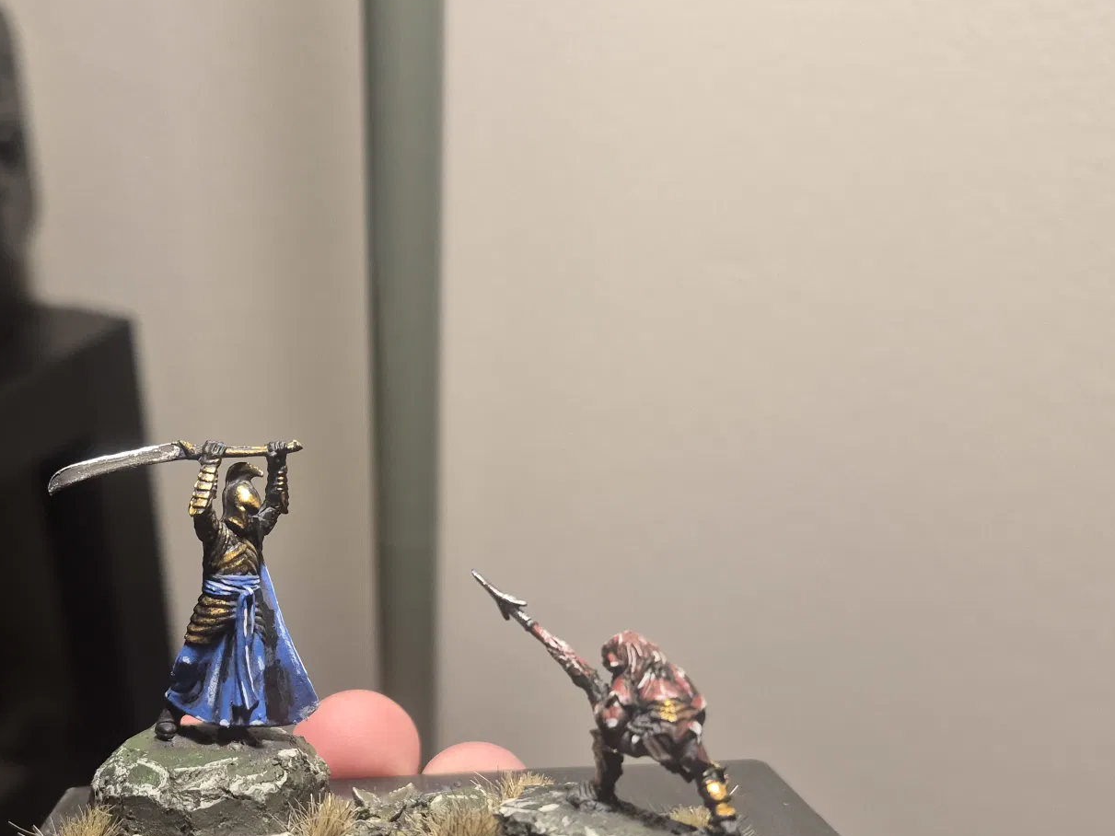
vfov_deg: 37.3
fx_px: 1224
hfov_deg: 47.2
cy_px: 552
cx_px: 278
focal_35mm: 38
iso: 125
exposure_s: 1/60
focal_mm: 5.4
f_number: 1.8
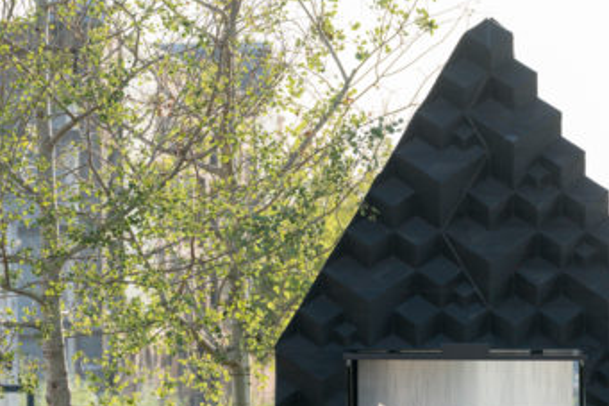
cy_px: 367
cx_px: 275
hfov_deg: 6.3
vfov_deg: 4.2
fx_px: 5563
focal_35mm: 329
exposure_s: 1/400
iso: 200
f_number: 5
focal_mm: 170
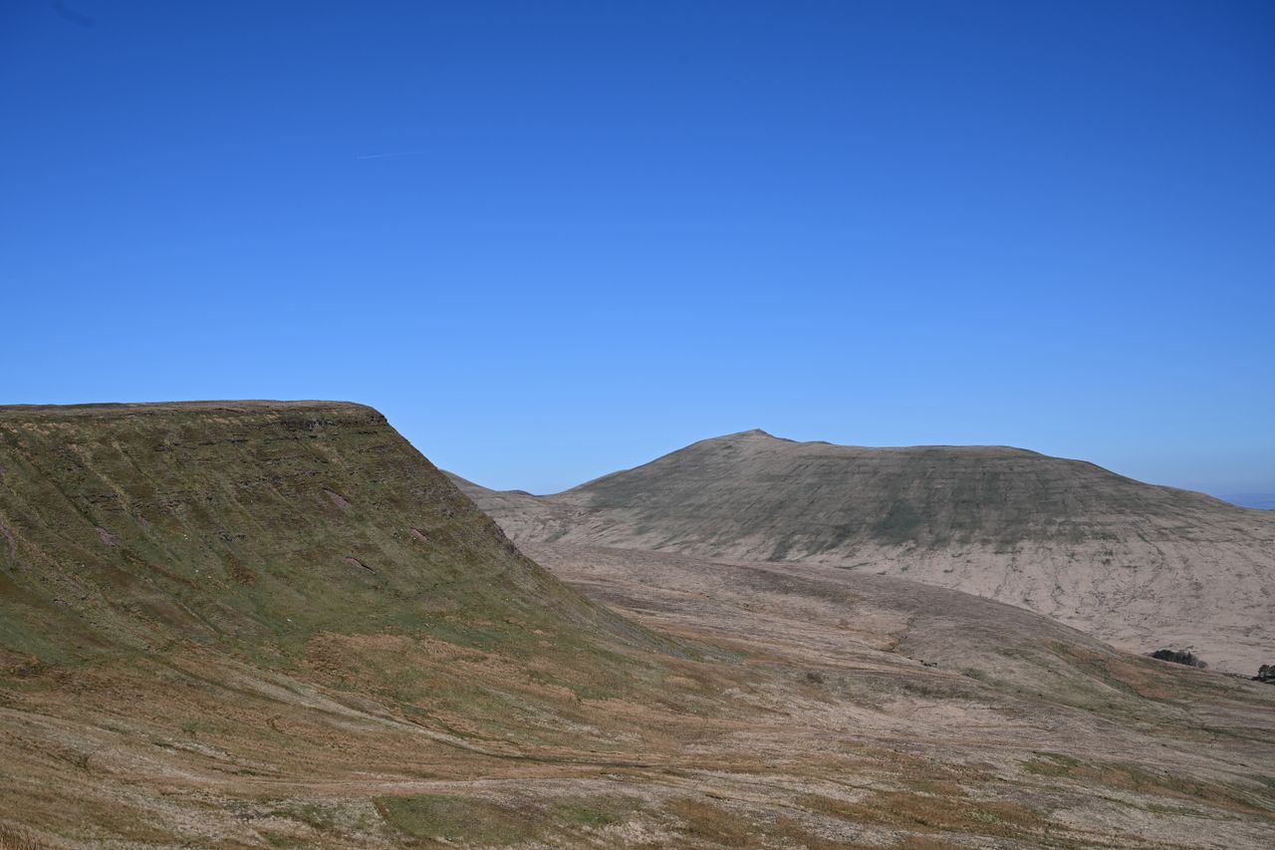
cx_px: 638
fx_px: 1593
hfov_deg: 43.6
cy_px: 425
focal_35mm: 45
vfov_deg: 29.9
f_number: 8
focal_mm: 45
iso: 180
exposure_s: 1/800
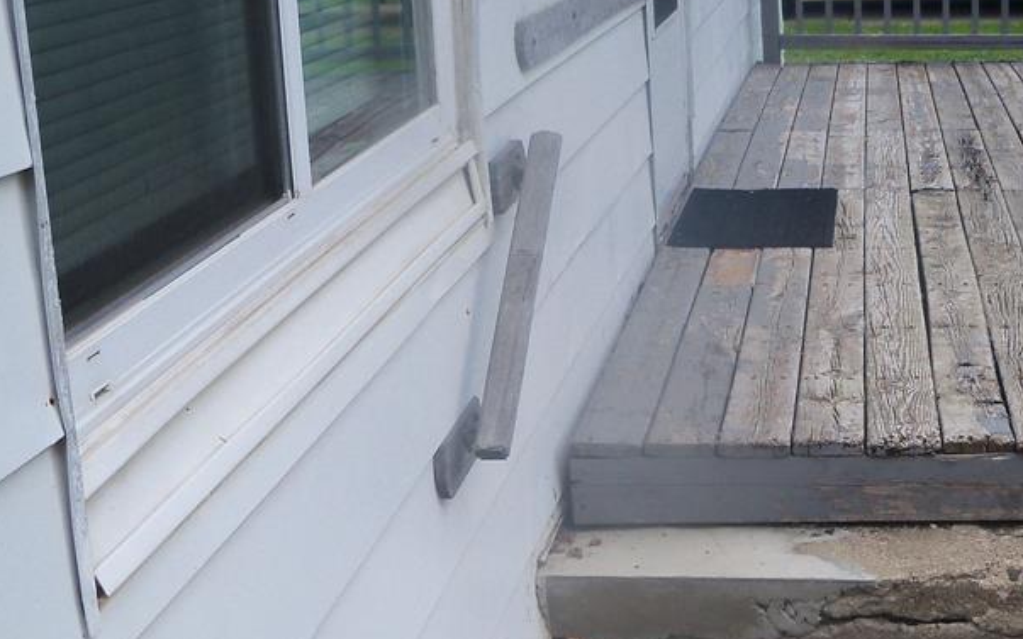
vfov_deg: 20.6
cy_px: 407
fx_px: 1757
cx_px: 753
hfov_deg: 31.9
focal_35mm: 63
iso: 80
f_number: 3.5
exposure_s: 1/400
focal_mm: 6.2
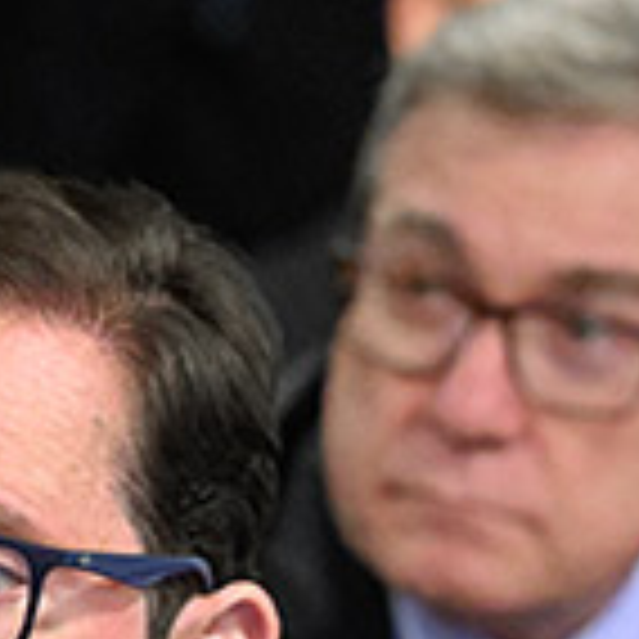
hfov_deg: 2.8
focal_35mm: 617
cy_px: 846
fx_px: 12886
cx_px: -364
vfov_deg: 2.8
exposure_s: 1/200
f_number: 4
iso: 6400
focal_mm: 120
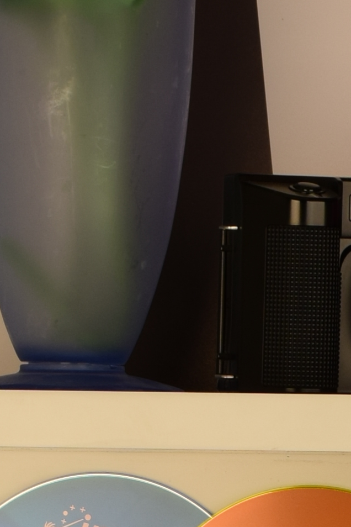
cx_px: 691
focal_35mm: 330
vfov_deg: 6.2
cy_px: 581
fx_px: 4828
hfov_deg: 4.1
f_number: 8
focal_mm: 35
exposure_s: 1/6
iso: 100
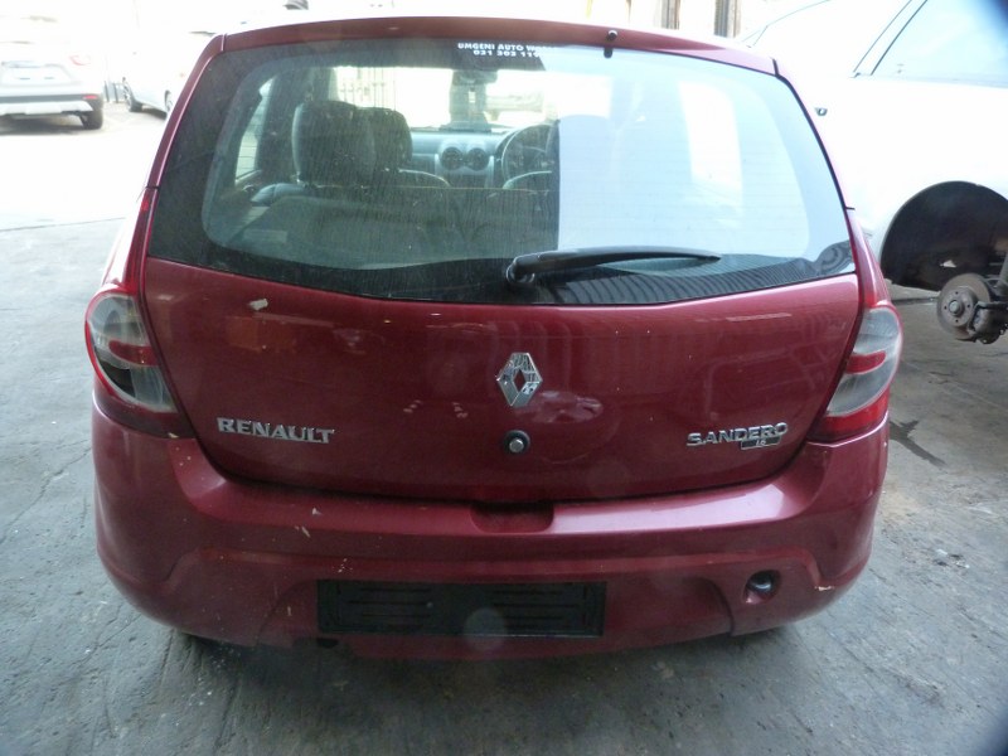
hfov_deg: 69.4
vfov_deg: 54.9
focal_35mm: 25
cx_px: 504
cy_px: 378
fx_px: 728
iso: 400
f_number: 2.8
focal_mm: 4.5
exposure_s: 1/50
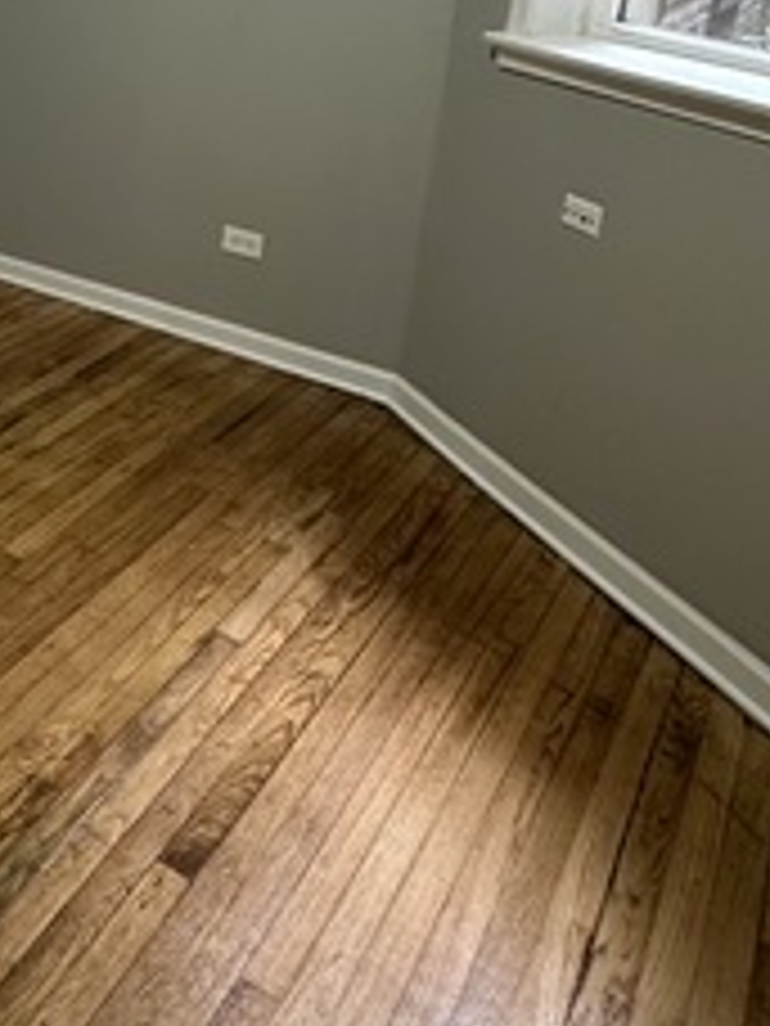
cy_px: 133
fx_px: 1216
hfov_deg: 28.2
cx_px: -261
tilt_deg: -12.6
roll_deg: -2.1
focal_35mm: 41
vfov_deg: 42.6
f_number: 2.2
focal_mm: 2.22
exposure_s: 1/60
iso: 250
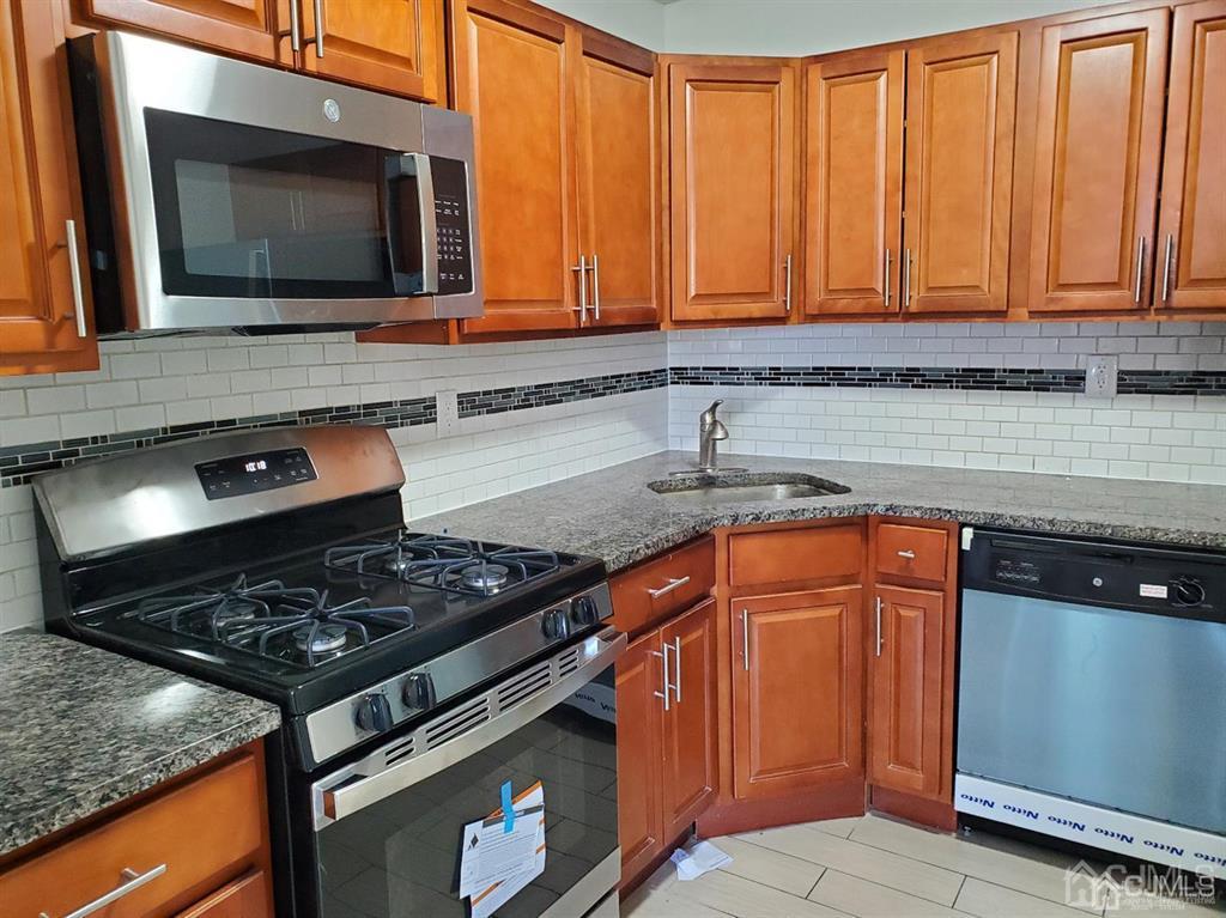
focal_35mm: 26
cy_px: 459
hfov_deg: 67.3
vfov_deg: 53.0
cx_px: 613
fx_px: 920
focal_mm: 4.3
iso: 500
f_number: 2.4
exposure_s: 1/39
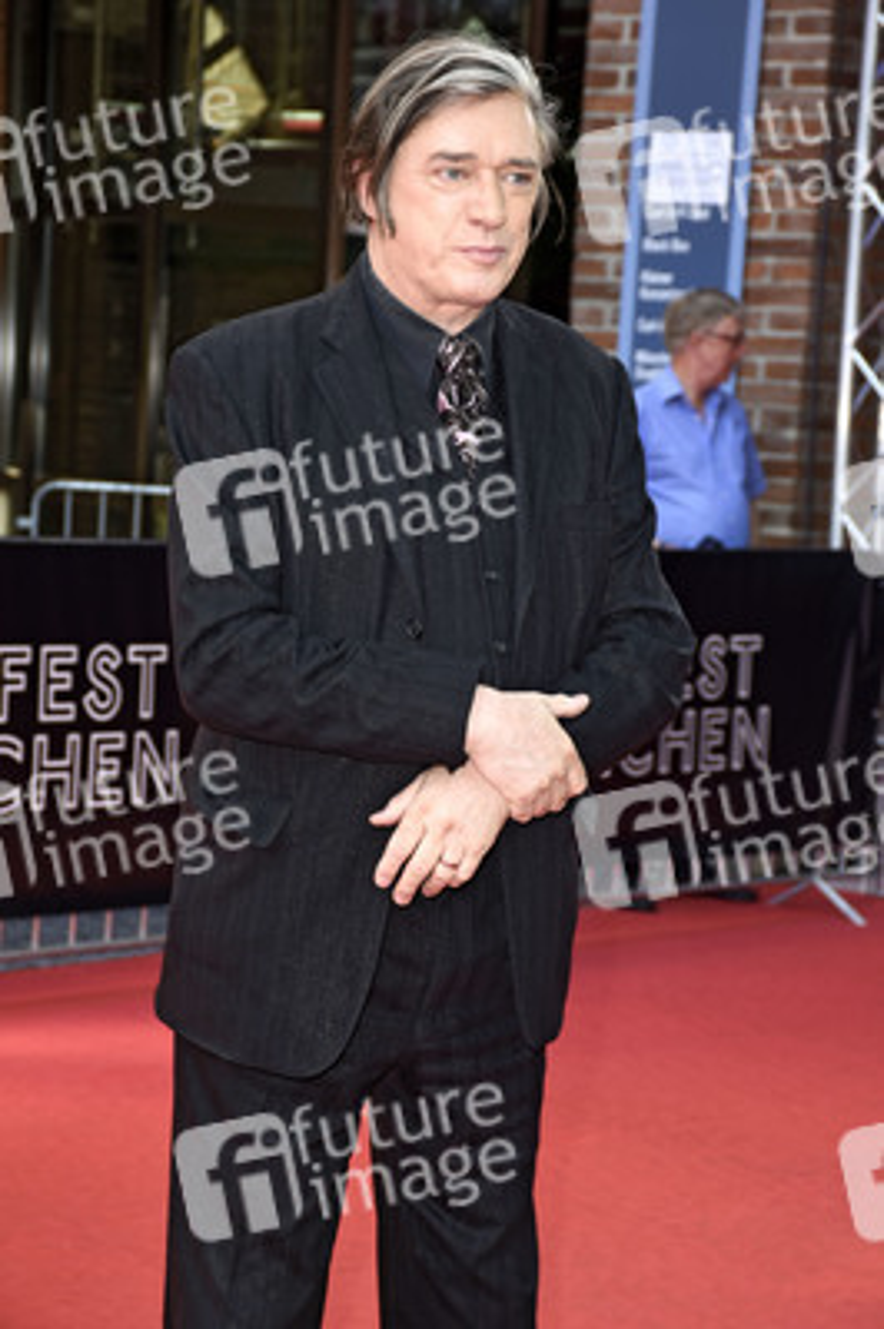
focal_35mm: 112
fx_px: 4151
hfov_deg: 12.2
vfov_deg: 18.2
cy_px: 664
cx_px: 442
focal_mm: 75
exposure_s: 1/125
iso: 160
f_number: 6.3
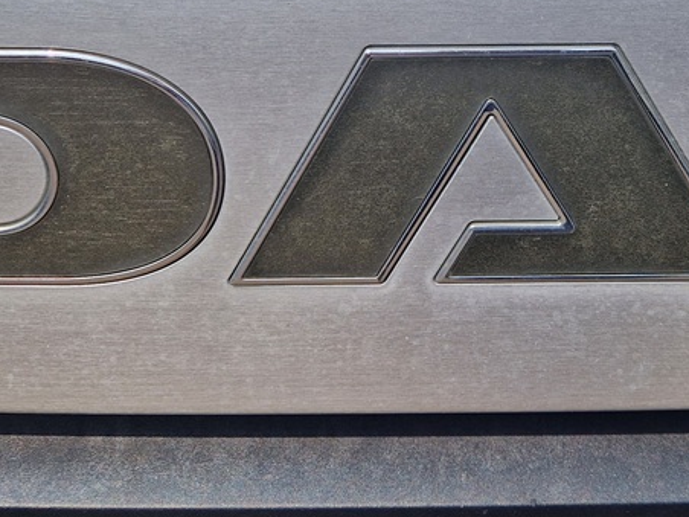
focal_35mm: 61
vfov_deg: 23.4
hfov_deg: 31.2
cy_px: 44
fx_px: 1214
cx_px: 500
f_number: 1.8
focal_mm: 5.4
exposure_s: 1/1912
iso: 50
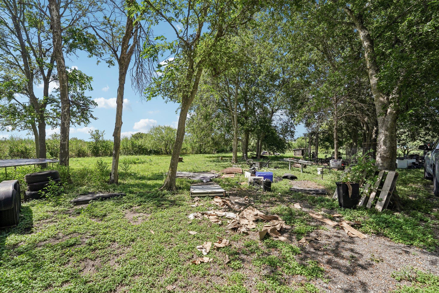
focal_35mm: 14
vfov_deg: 81.2
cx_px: 220
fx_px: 171
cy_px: 146
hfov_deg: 104.3
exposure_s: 1/640
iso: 400
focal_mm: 14
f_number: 8
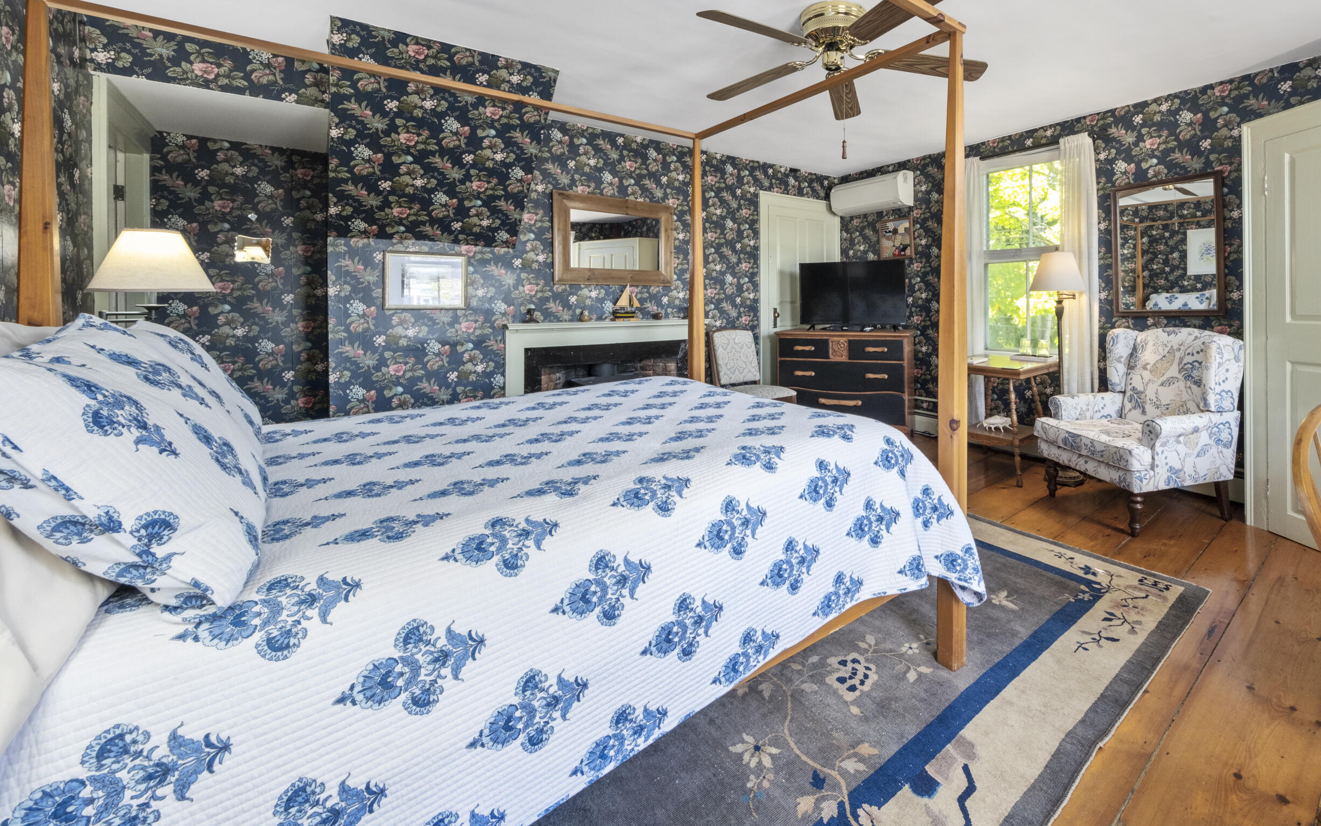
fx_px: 540
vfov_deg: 73.2
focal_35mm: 15
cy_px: 298
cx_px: 784
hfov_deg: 100.3
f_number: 8
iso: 400
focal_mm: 8
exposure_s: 1/4
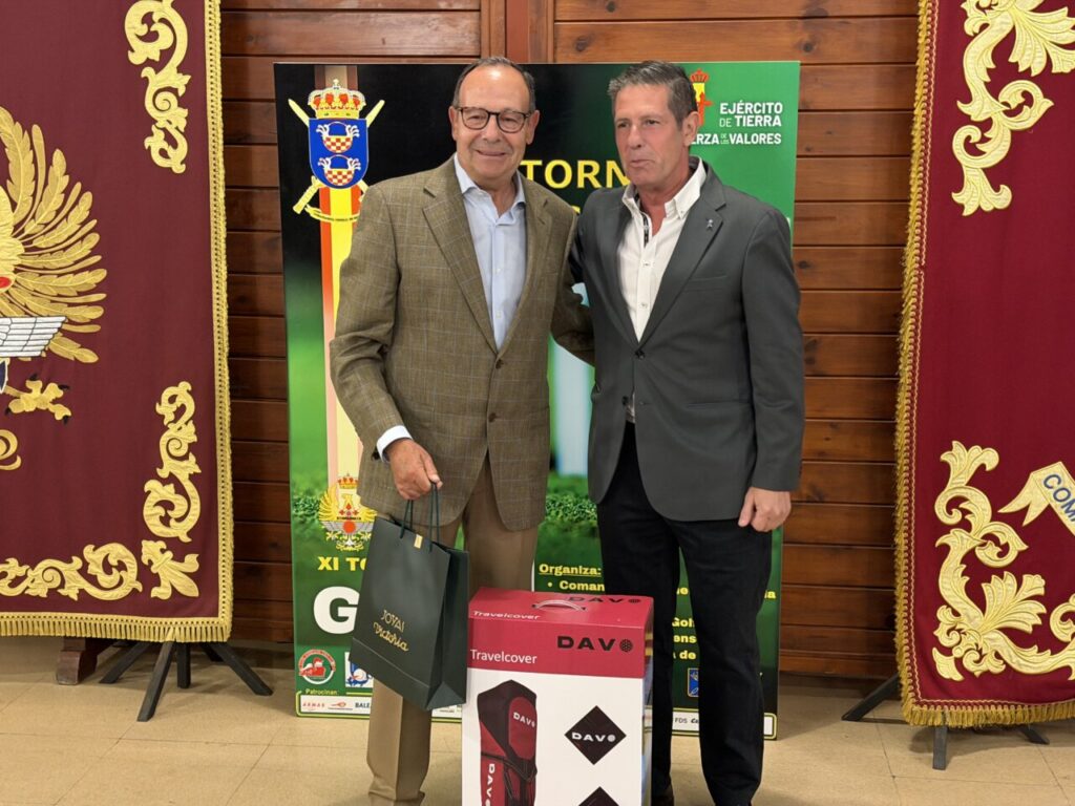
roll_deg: -0.1
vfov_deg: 30.3
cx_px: 538
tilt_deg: -10.3
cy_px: 403
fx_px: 1491
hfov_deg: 39.7
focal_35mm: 48
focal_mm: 6.76
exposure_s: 1/25
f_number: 1.78
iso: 640
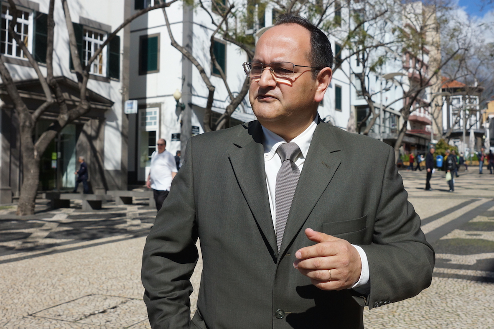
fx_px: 535
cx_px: 265
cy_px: 164
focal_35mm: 39
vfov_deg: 34.2
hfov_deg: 49.5
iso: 400
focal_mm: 24
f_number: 6.3
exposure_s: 1/2000
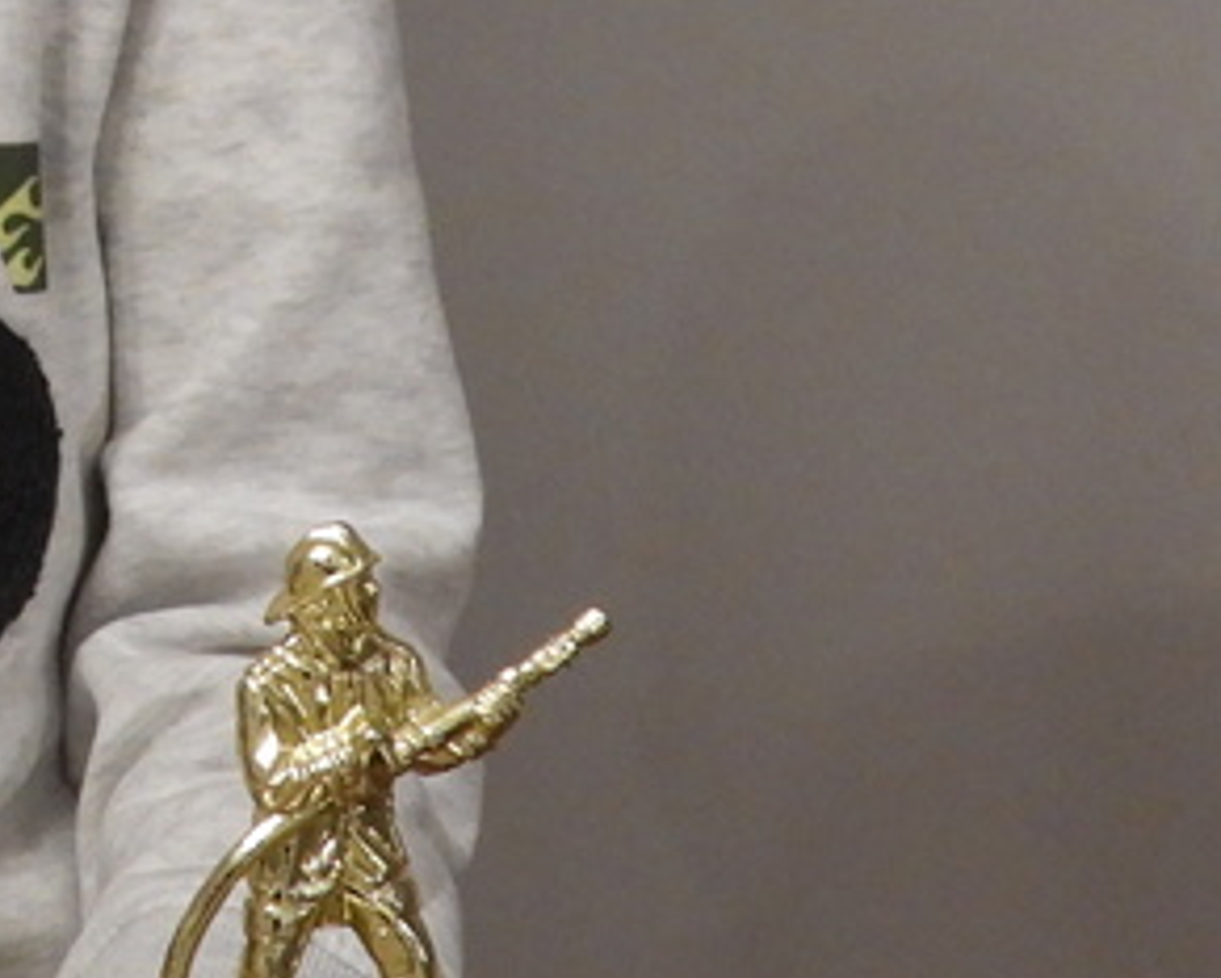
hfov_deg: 11.3
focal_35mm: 165
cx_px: -554
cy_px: -143
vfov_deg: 9.3
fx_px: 5965
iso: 500
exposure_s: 1/8
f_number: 3.2
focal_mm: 7.4
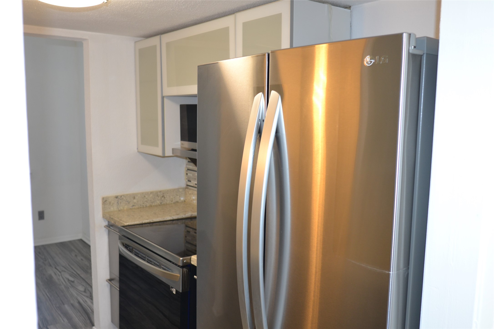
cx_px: 247
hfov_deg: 61.9
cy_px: 164
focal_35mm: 30
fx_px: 412
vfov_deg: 43.6
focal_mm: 20
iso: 400
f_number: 2.8
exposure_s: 1/60
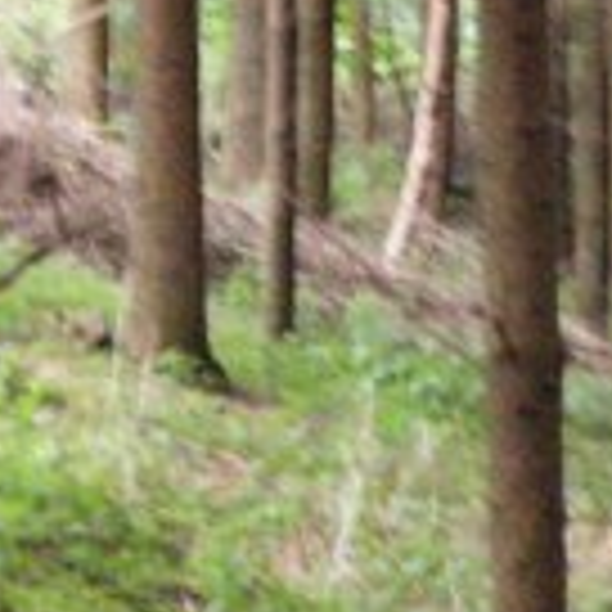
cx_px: 320
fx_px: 5161
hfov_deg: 6.8
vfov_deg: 6.8
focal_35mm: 258
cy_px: 270
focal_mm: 11.1
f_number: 4.6
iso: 800
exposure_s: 1/25
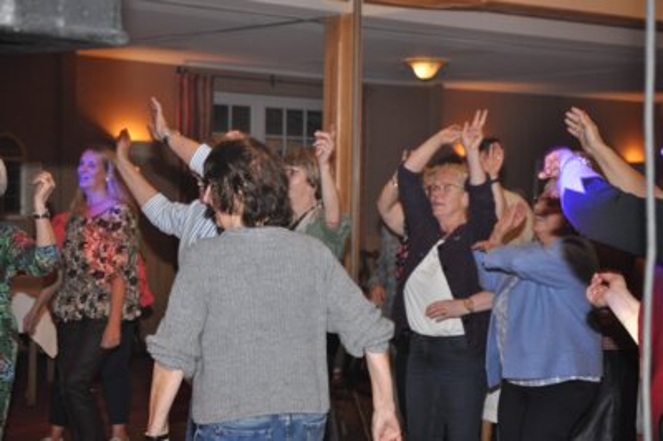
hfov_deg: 26.0
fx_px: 1435
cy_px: 220
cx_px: 332
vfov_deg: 17.5
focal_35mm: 78
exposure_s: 1/60
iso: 800
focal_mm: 52
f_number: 5
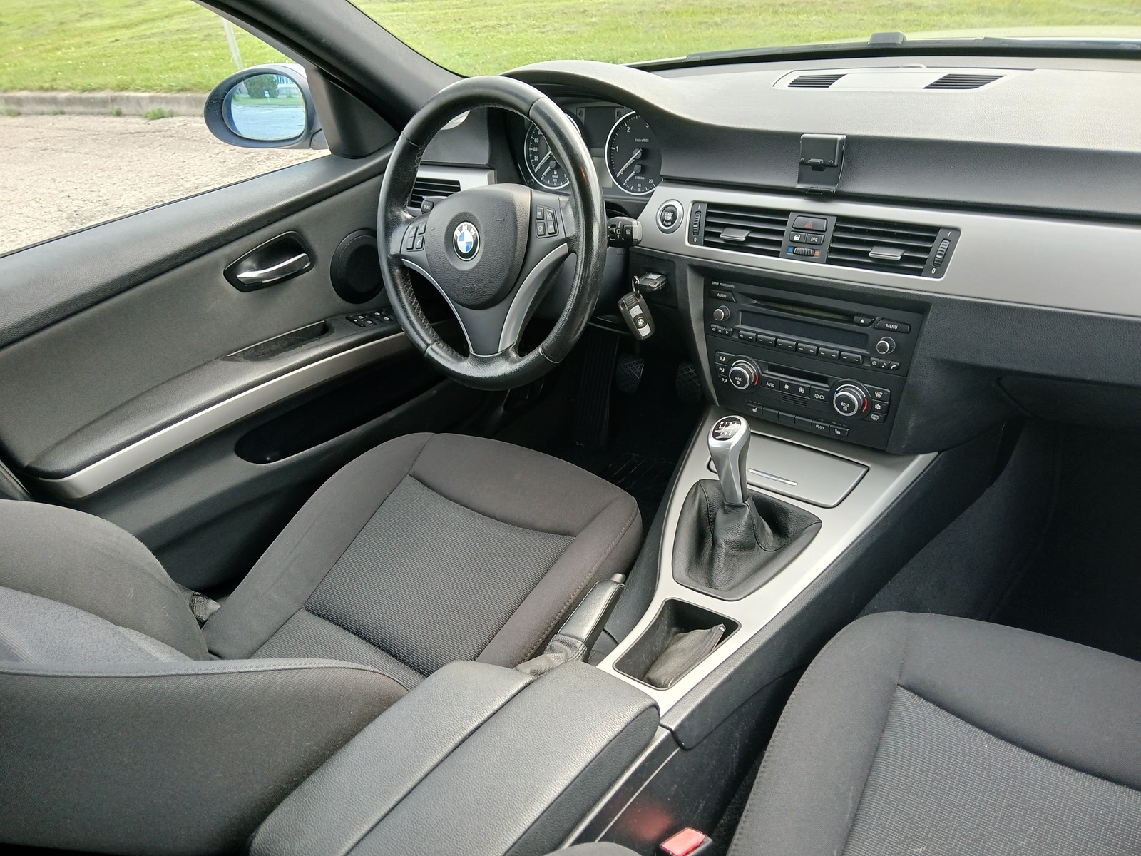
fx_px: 857
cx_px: 570
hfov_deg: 67.3
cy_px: 428
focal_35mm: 26
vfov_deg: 53.1
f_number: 1.8
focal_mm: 3.98
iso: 50
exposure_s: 1/50
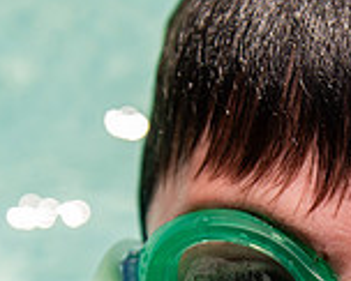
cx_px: 349
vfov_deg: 9.5
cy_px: 326
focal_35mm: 161
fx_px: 1675
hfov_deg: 11.8
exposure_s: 1/4000
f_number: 3.2
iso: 160
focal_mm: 45
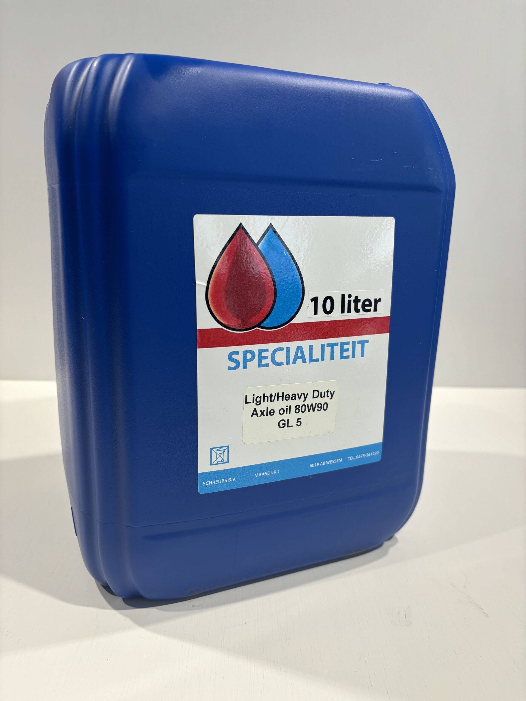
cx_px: 263
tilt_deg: -16.0
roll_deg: -0.5
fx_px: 527
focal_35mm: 26
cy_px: 350
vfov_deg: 67.3
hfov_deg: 53.1
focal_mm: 5.96
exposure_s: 1/688
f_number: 1.6
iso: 50
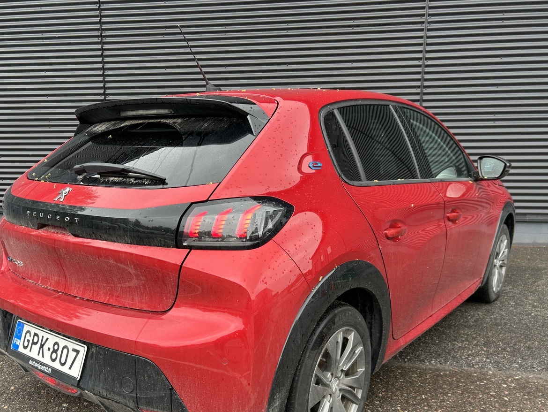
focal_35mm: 32
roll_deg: +0.1
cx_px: 247
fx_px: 507
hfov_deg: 56.7
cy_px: 250
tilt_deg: -11.2
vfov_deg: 43.9
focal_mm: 5.7
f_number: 1.5
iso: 40
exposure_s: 1/121
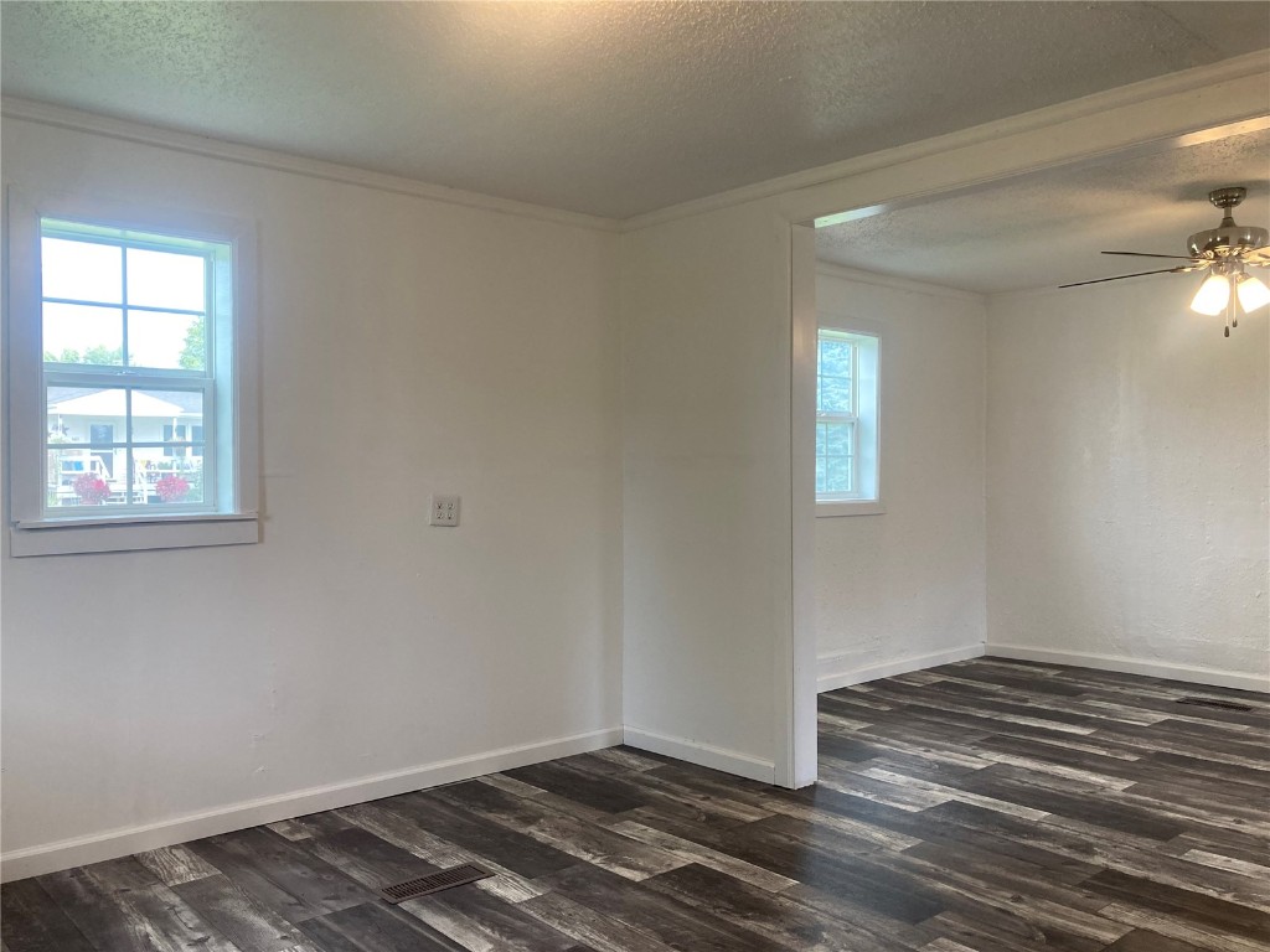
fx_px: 1027
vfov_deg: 49.7
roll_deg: -0.4
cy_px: 476
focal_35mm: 28
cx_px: 635
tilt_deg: +1.5
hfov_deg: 63.4
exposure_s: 1/120
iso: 80
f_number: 1.8
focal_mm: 3.99
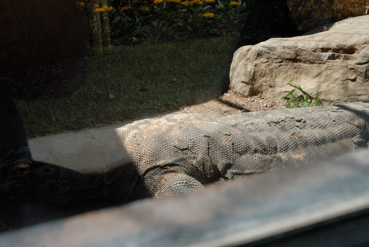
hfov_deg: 31.9
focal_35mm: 63
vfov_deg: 21.6
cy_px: 124
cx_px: 184
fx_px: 647
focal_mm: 42
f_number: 13
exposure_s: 1/640
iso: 1100
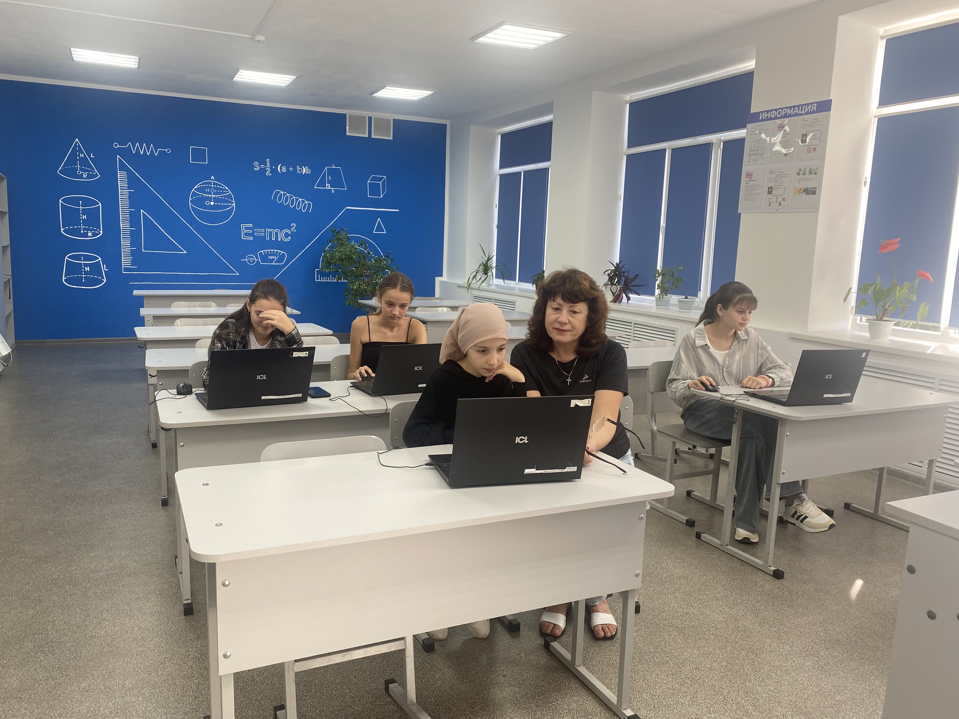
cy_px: 360
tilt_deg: -9.3
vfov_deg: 53.1
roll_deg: -2.3
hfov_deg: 67.3
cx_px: 480
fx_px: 720
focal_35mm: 26
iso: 100
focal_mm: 4.25
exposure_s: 1/121
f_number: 1.8
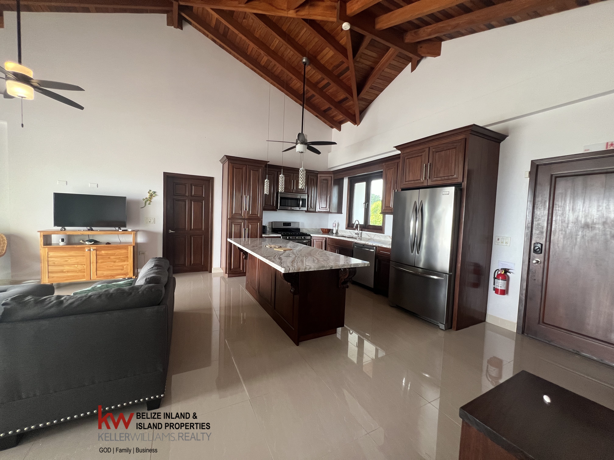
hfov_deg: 106.2
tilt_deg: -4.4
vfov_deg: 89.9
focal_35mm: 13
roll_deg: -2.1
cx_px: 307
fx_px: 231
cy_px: 230
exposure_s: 1/99
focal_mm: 1.57
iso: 160
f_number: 1.8
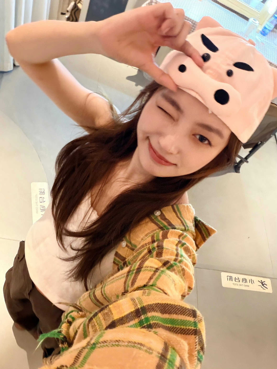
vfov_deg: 60.0
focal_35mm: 30
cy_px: 184
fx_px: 320
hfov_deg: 46.8
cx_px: 138
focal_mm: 2.71
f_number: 1.9
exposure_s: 1/30
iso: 400
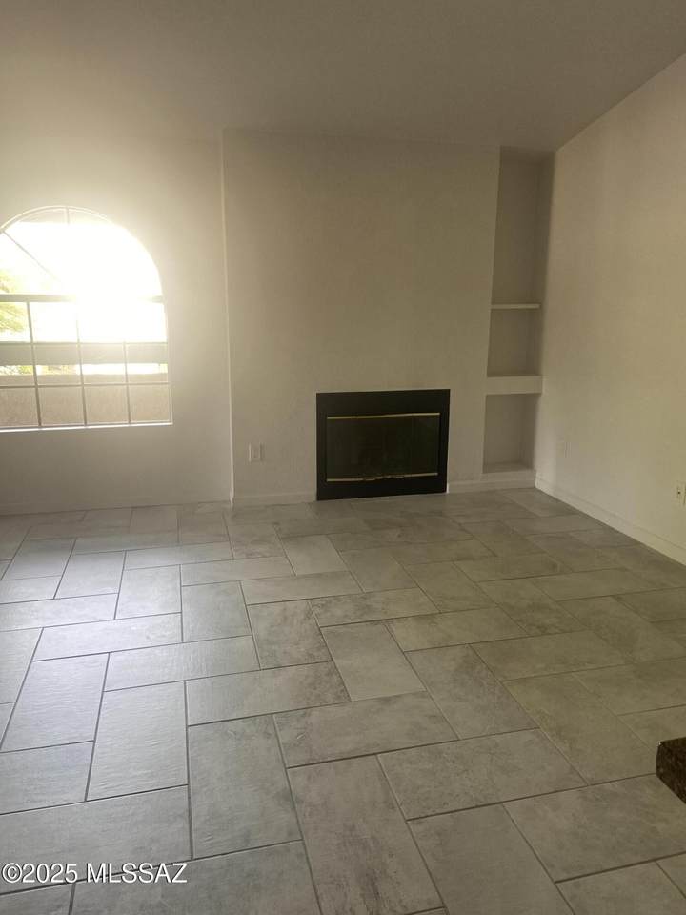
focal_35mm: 26
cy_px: 458
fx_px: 687
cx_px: 343
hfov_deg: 53.1
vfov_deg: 67.3
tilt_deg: -11.1
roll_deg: +1.0
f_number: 1.8
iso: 100
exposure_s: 1/120
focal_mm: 4.25
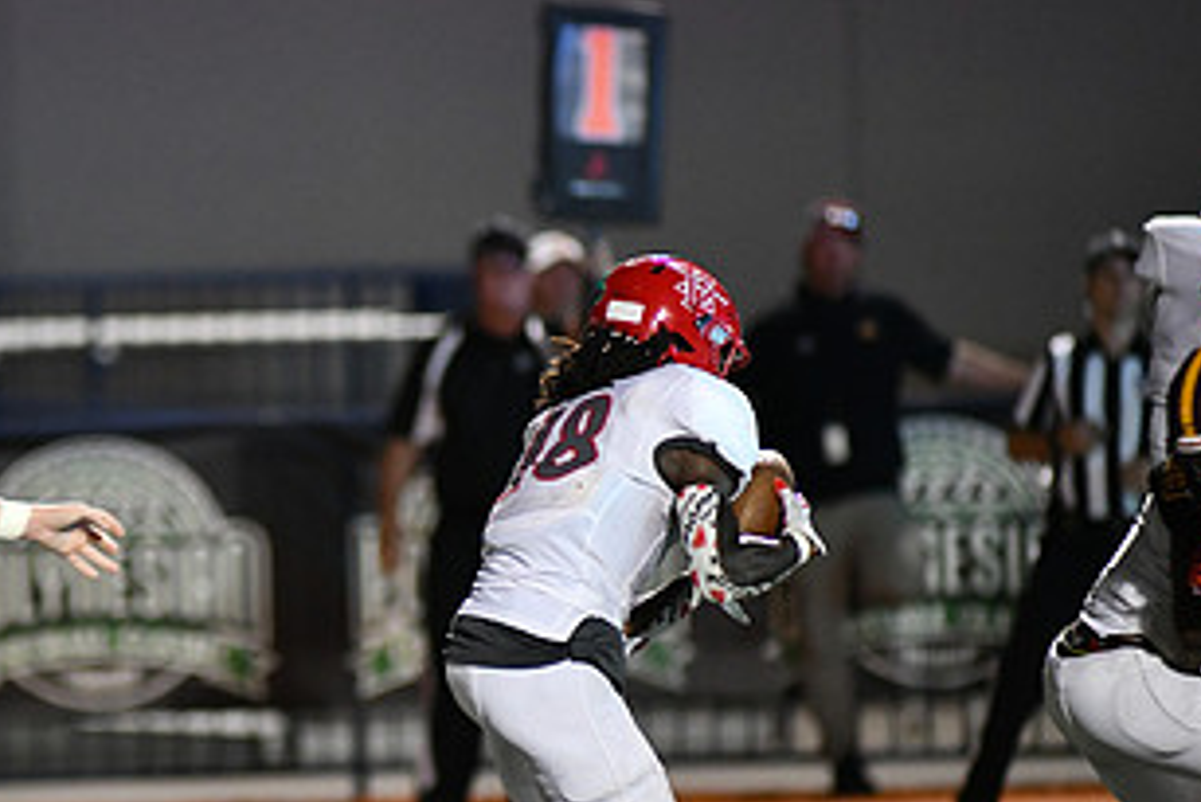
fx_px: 18890
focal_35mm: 566
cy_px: 530
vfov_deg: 2.4
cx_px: 203
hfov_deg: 3.6
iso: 4000
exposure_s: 1/1000
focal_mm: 300
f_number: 2.8
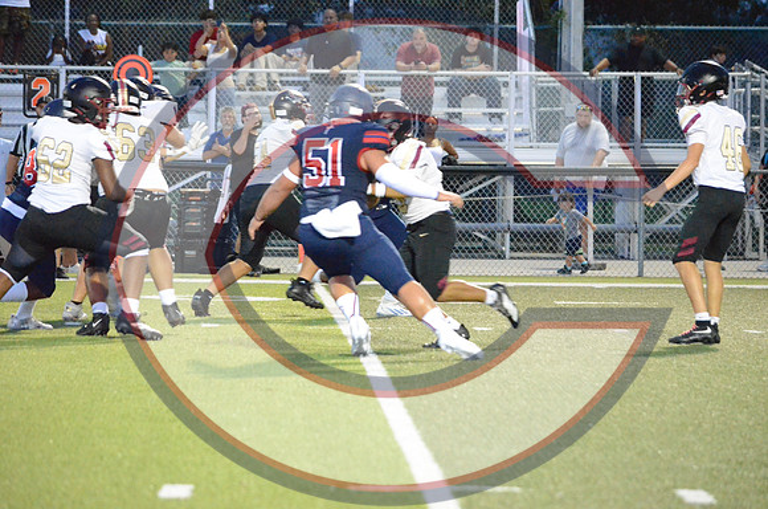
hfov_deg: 8.3
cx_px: 384
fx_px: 5268
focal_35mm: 248
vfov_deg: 5.5
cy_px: 254
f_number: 5
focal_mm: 165
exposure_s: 1/250
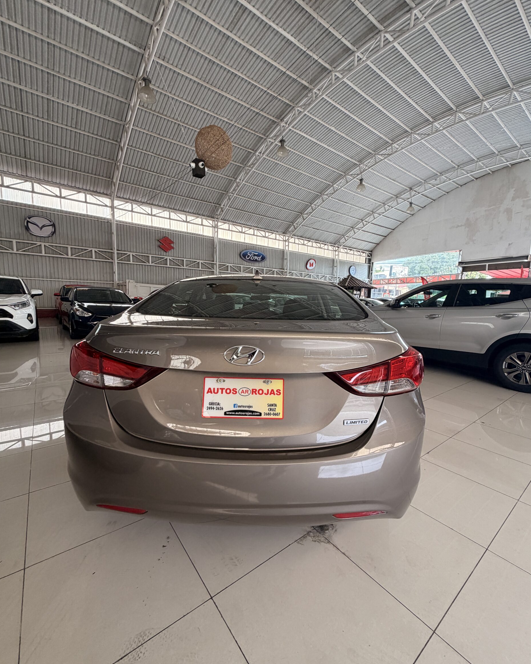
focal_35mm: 15
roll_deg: -1.2
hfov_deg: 84.0
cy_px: 341
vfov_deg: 96.8
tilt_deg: -8.7
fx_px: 295
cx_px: 269
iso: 160
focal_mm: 2.22
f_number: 2.2
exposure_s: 1/121
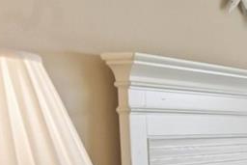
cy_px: 144
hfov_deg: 12.9
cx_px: 656
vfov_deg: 13.6
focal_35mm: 100
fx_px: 686
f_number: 8
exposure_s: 1/25
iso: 400
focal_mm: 16
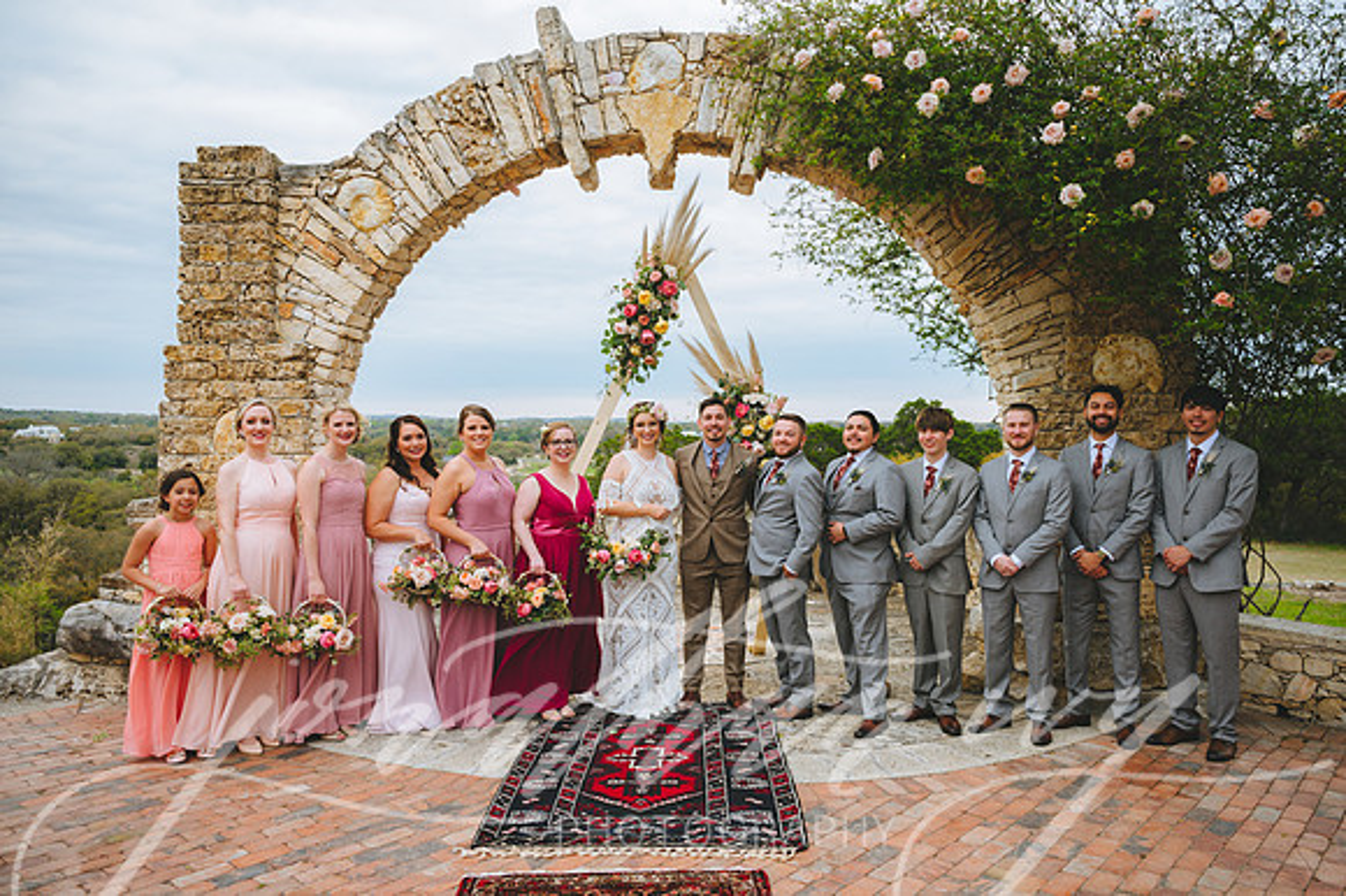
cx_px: 695
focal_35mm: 25
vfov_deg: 51.2
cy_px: 458
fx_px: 935
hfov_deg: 71.5
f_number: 2.8
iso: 160
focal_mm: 24
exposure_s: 1/160
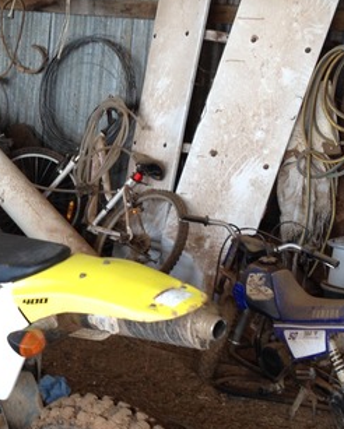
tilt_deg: -13.7
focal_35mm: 89
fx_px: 1132
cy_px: 253
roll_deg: -2.9
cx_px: -20
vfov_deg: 21.5
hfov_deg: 16.8
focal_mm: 4.28
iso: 64
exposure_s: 1/60
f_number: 2.4
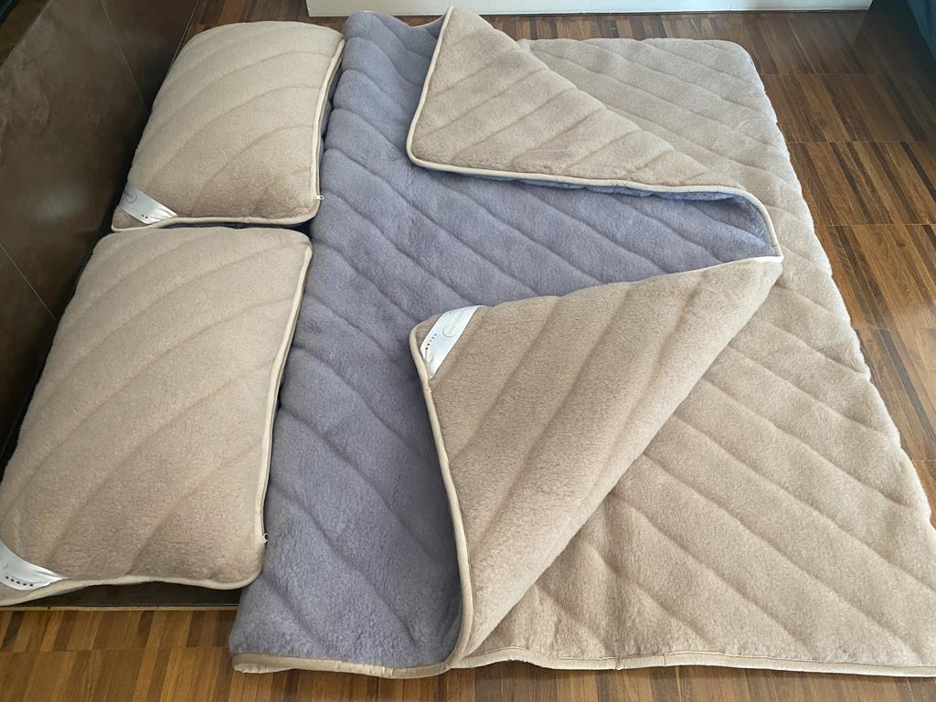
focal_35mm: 26
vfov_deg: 53.1
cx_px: 468
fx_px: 703
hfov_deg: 67.3
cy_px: 351
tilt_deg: -54.0
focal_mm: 4.25
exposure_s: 1/60
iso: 160
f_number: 1.8
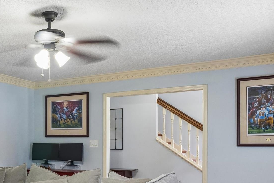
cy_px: 148
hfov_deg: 40.9
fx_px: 342
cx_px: 39
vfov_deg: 29.2
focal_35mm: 45
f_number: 13
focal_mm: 16
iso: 640
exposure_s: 1/2.5
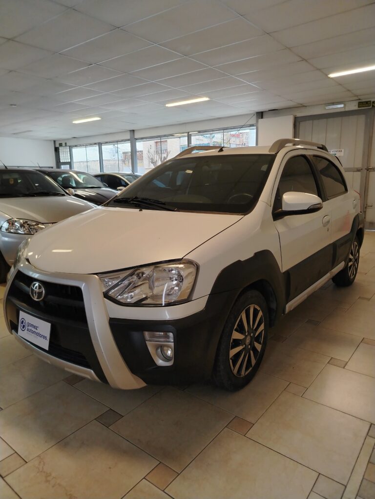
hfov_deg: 56.8
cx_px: 188
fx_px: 347
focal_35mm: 24
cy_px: 250
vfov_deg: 71.6
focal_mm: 5.25
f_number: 1.75
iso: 509
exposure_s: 1/50
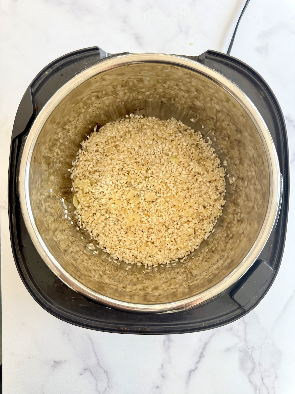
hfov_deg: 56.8
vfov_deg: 71.6
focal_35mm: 24
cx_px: 148
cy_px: 197
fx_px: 273
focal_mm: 6.76
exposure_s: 1/121
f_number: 1.78
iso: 80
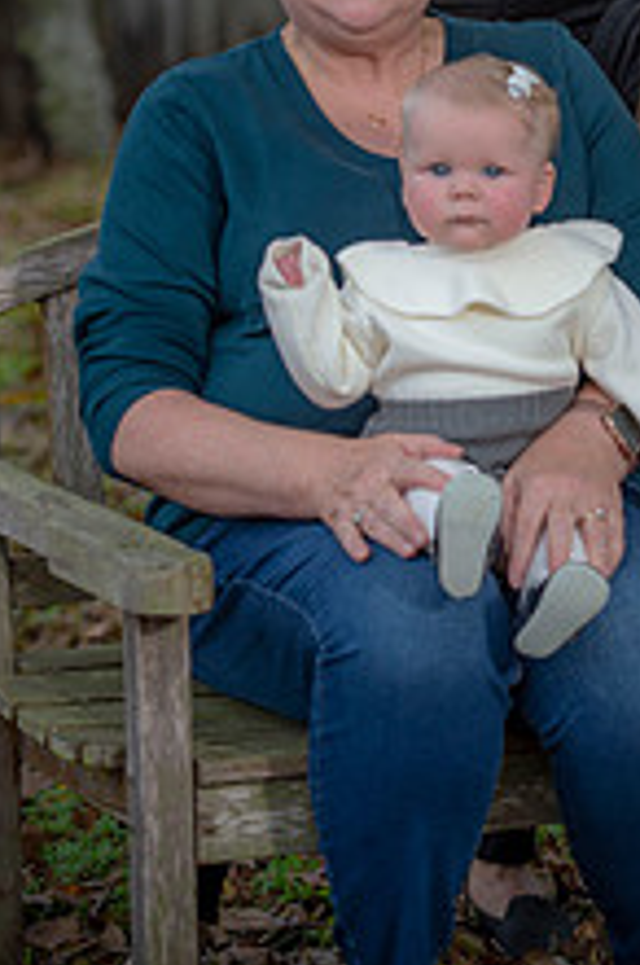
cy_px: 92
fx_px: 5591
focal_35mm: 209
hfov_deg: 6.5
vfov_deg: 9.8
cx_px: 568
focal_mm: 102
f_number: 3.5
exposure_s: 1/200
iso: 160
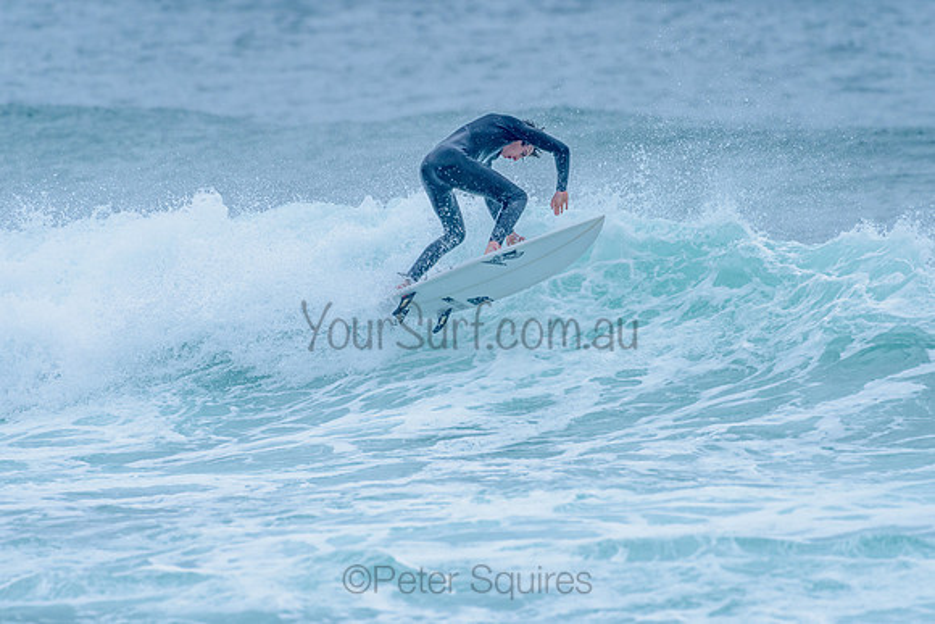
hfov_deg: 3.3
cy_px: 246
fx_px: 16307
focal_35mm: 628
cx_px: 492
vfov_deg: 2.2
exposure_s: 1/2000
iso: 800
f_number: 5.6
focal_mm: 500
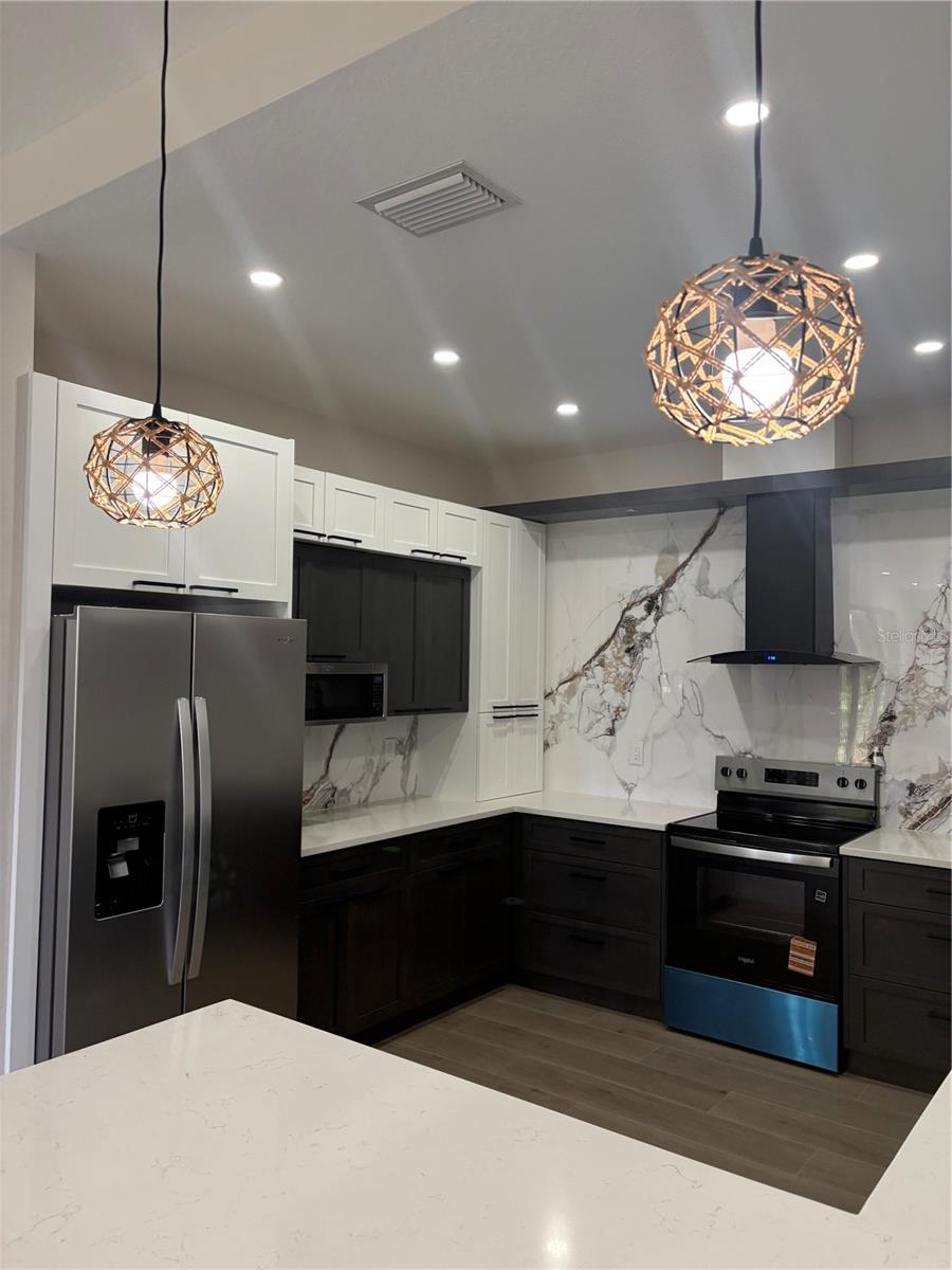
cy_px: 635
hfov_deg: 53.1
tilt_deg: +3.4
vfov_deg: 67.3
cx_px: 476
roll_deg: +0.2
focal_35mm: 26
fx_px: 953
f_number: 1.6
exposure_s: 1/128
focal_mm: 5.96
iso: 125
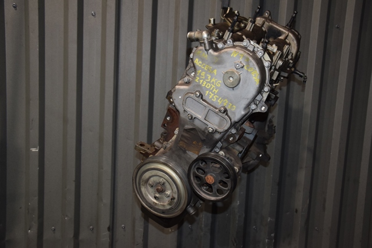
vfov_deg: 31.9
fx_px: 434
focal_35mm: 42
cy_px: 124
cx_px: 186
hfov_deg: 46.4
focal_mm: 28
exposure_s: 1/60
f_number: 5
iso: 800
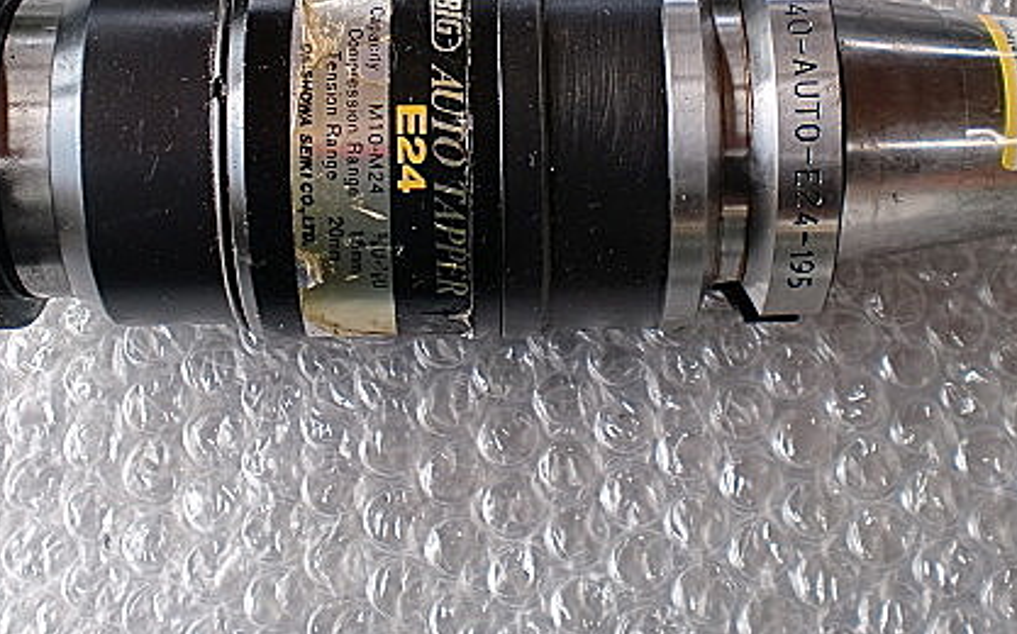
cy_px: 132
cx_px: 529
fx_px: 1579
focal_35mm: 57
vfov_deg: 22.4
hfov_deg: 35.7
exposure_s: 1/80
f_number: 3.1
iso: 64
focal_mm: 6.3
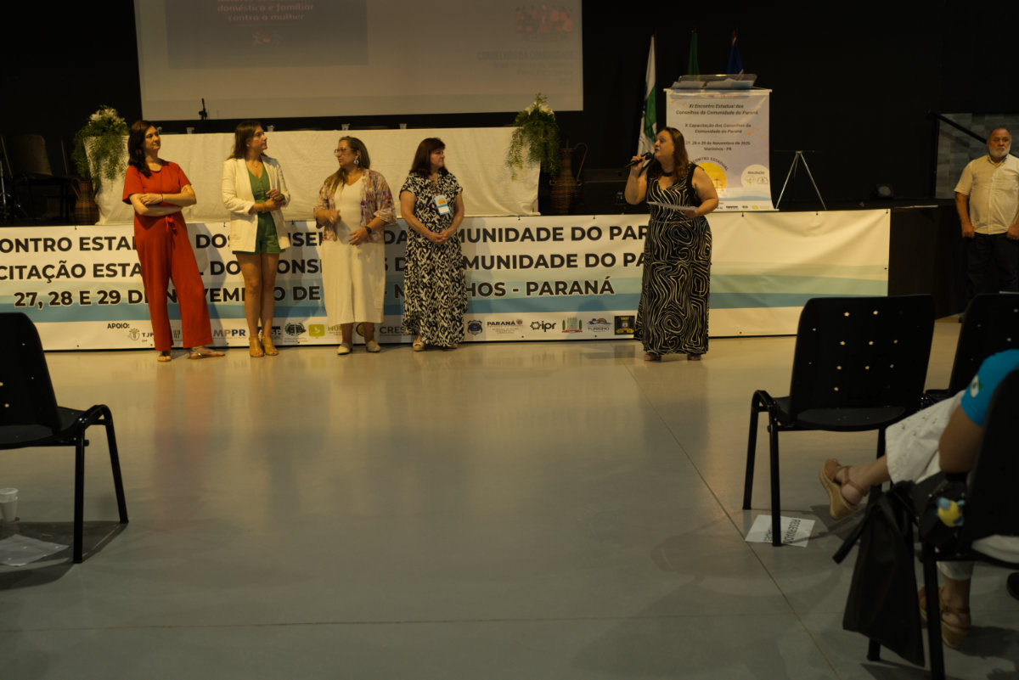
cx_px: 510
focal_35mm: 35
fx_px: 991
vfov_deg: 37.9
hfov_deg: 54.4
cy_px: 340
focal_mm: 35
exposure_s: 1/100
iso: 1000
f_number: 2.8
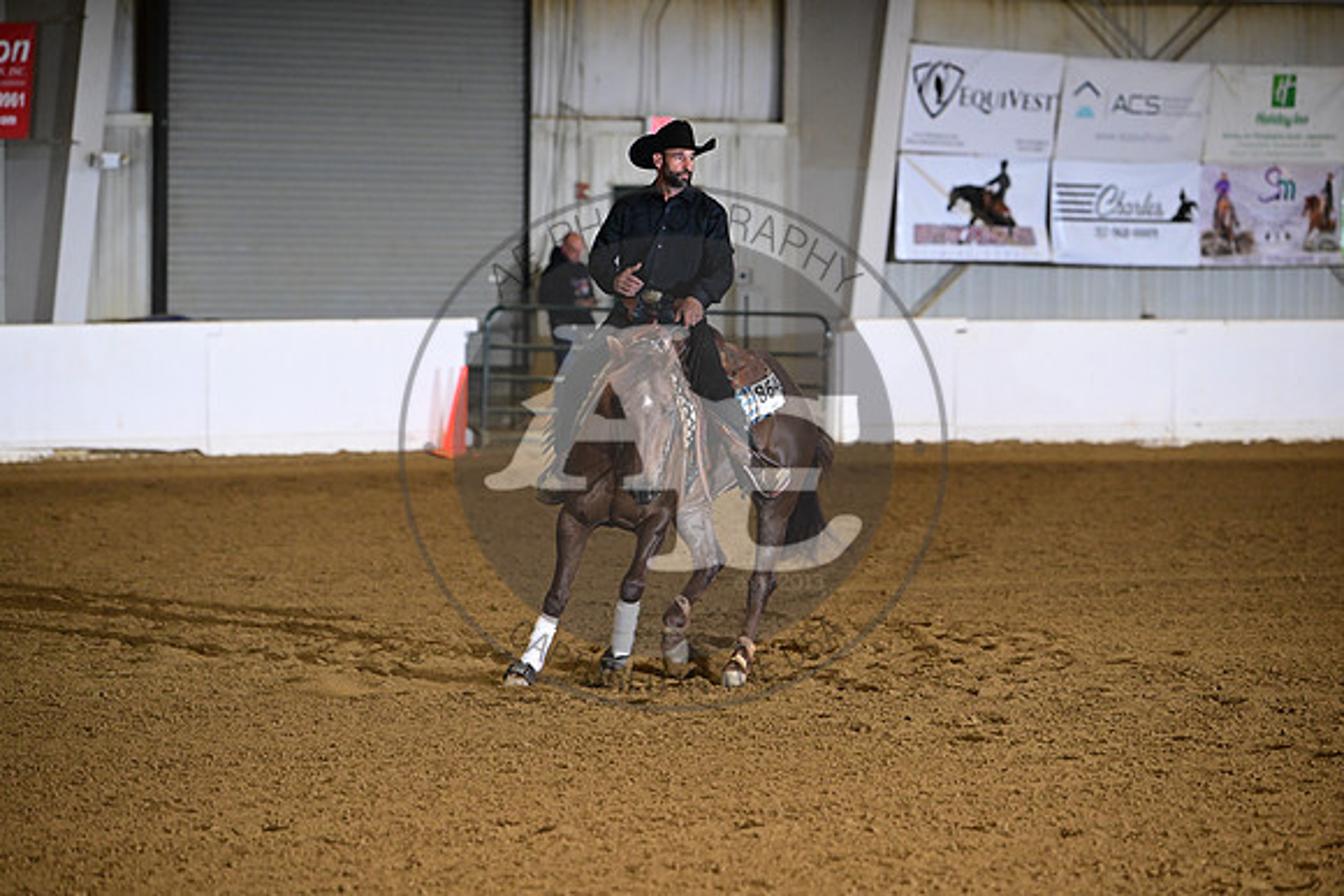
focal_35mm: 200
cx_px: 672
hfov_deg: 10.3
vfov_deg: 6.9
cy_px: 448
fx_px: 7468
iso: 2500
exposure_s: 1/200
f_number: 4
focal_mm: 200
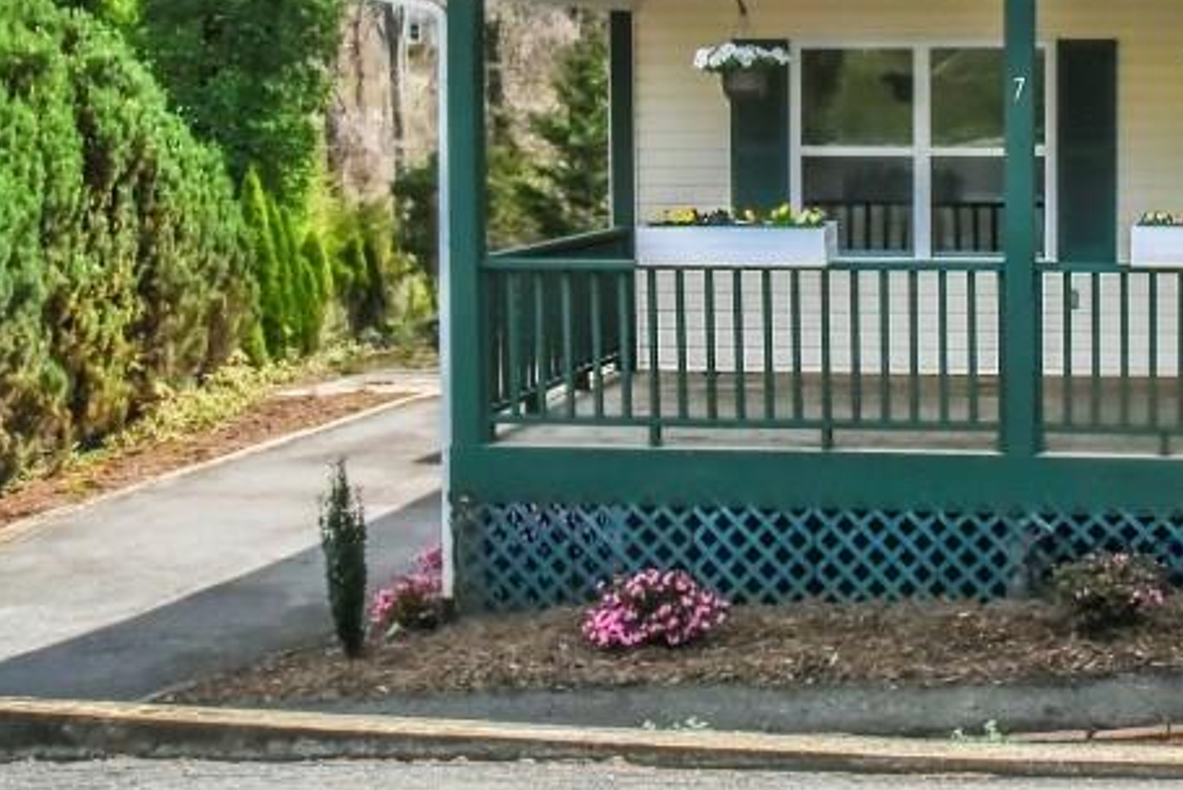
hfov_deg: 35.6
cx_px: 946
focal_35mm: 54
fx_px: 1776
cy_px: 330
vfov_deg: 25.1
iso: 4000
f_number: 20
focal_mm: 24
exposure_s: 1/400
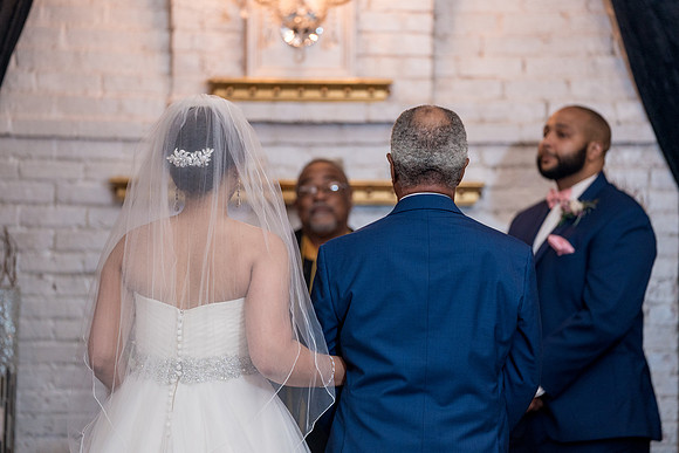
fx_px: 3377
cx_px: 340
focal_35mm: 179
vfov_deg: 7.7
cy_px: 226
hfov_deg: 11.5
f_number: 2.8
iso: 2000
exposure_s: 1/200
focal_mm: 174
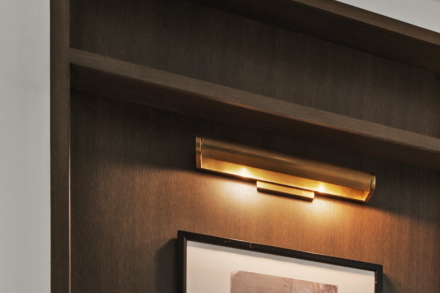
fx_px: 797
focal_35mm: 65
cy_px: 548
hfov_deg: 24.0
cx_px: 669
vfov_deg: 16.8
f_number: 9
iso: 200
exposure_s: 1/6
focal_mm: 14.5
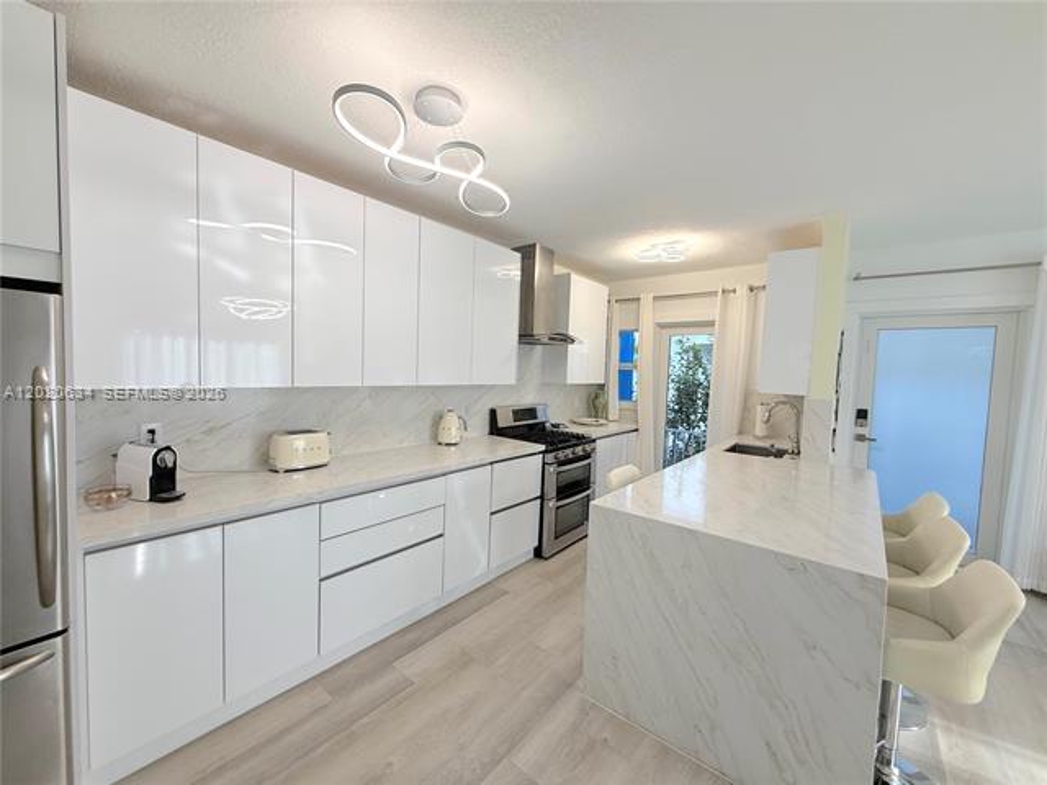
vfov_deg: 85.7
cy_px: 392
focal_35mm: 14
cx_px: 524
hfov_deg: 102.1
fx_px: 423
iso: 100
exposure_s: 1/101
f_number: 2.2
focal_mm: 2.22
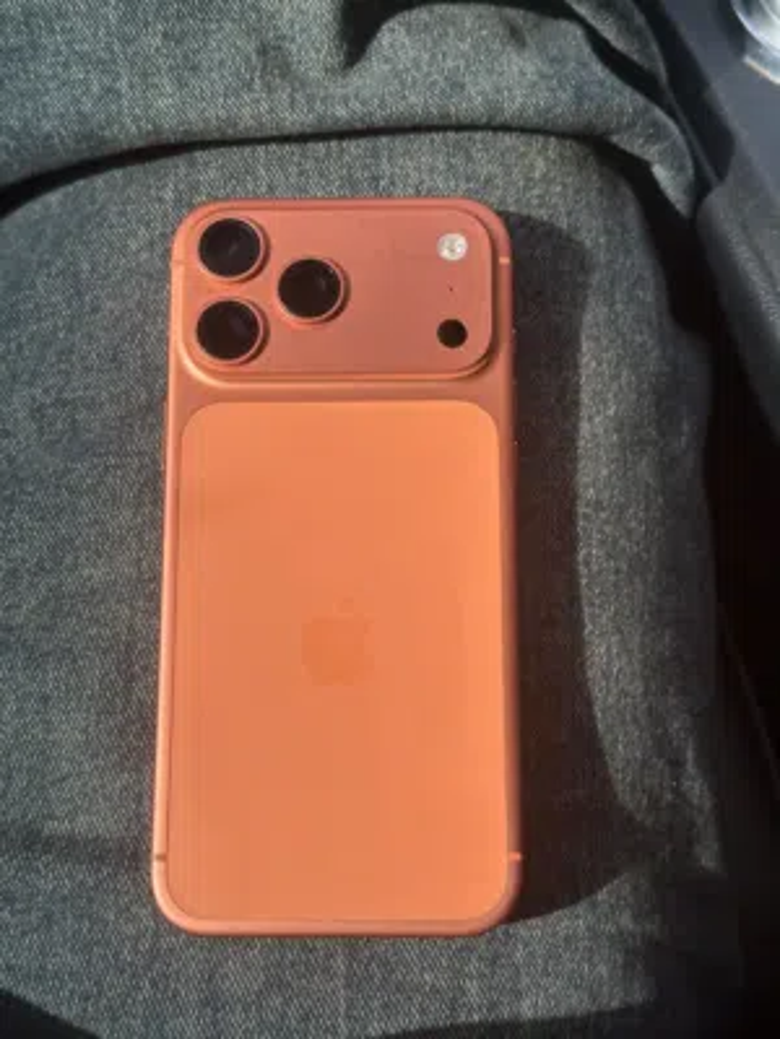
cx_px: 390
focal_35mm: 48
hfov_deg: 30.3
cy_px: 520
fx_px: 1442
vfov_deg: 39.7
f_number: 1.78
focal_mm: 6.86
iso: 64
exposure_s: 1/612
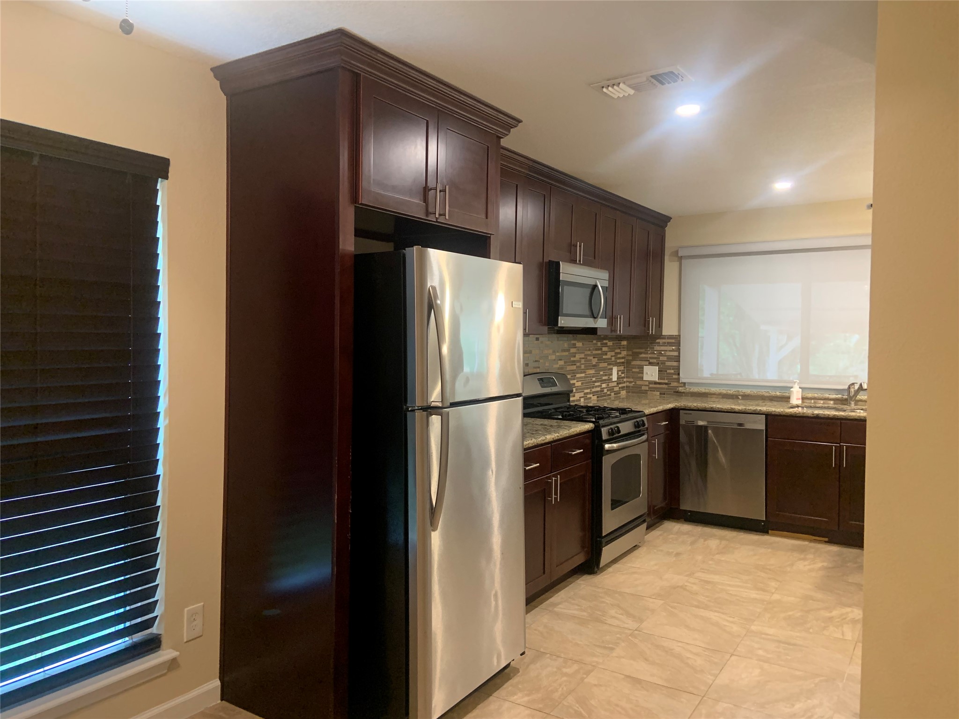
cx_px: 480
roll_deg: +1.1
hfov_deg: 67.3
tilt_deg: -4.2
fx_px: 720
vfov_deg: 53.1
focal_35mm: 26
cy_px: 360
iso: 320
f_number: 1.8
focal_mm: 4.25
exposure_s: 1/60
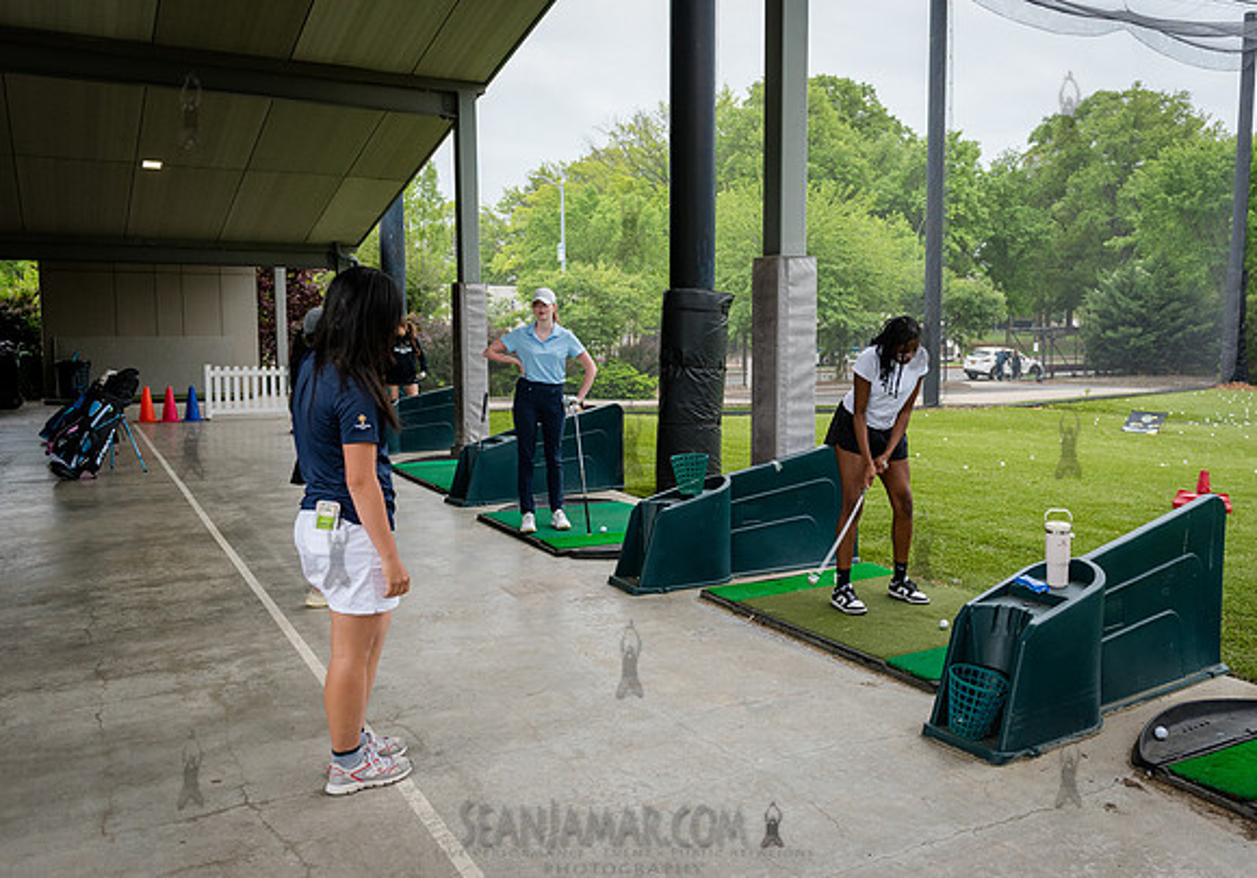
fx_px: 1066
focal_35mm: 30
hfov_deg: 60.8
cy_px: 426
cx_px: 707
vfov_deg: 44.7
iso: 800
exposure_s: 1/320
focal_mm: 27
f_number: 3.5
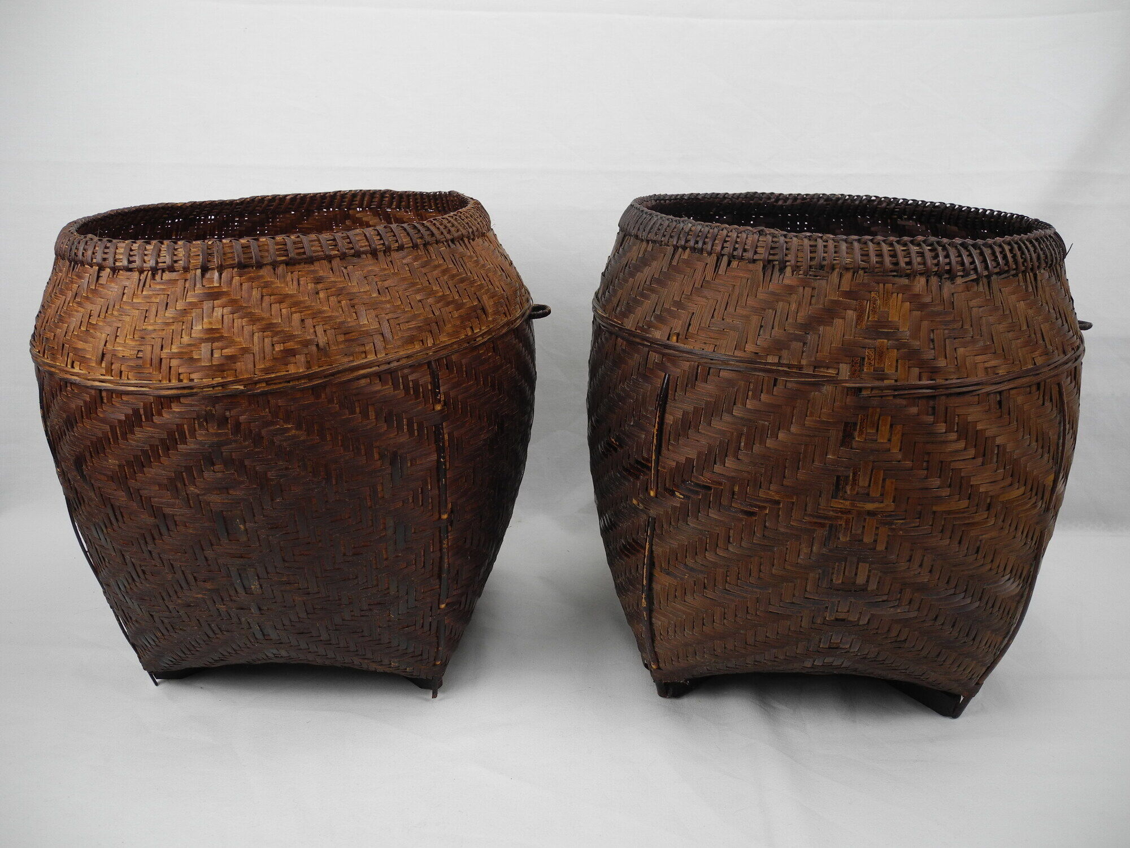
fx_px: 914
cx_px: 565
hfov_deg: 63.4
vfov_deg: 49.7
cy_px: 424
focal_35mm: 28
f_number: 2.8
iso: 100
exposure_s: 1/70.5
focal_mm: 6
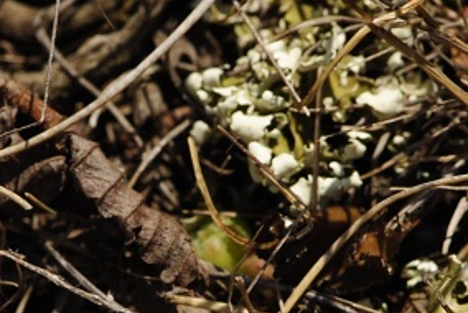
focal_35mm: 359
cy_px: 331
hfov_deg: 5.7
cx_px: 190
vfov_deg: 3.8
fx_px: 4677
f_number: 10
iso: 100
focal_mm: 85
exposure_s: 1/250
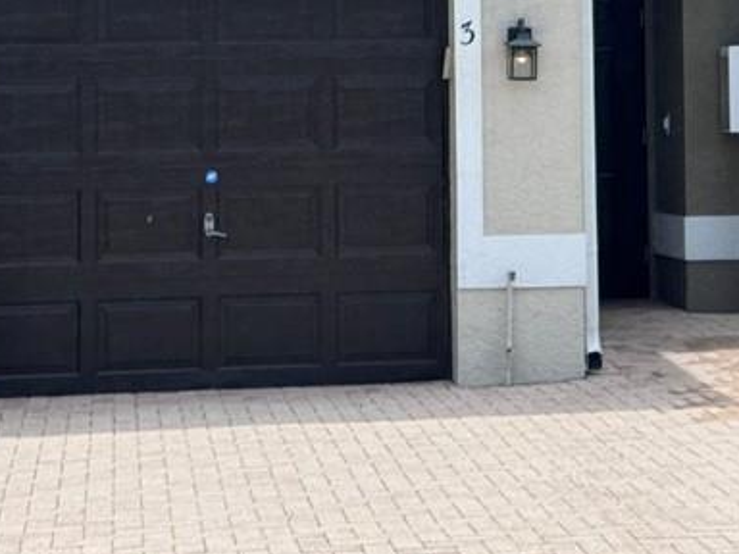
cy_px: -94
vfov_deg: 11.4
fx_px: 2733
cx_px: 560
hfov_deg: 15.3
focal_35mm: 128
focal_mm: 6.76
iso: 64
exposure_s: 1/2833
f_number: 1.78
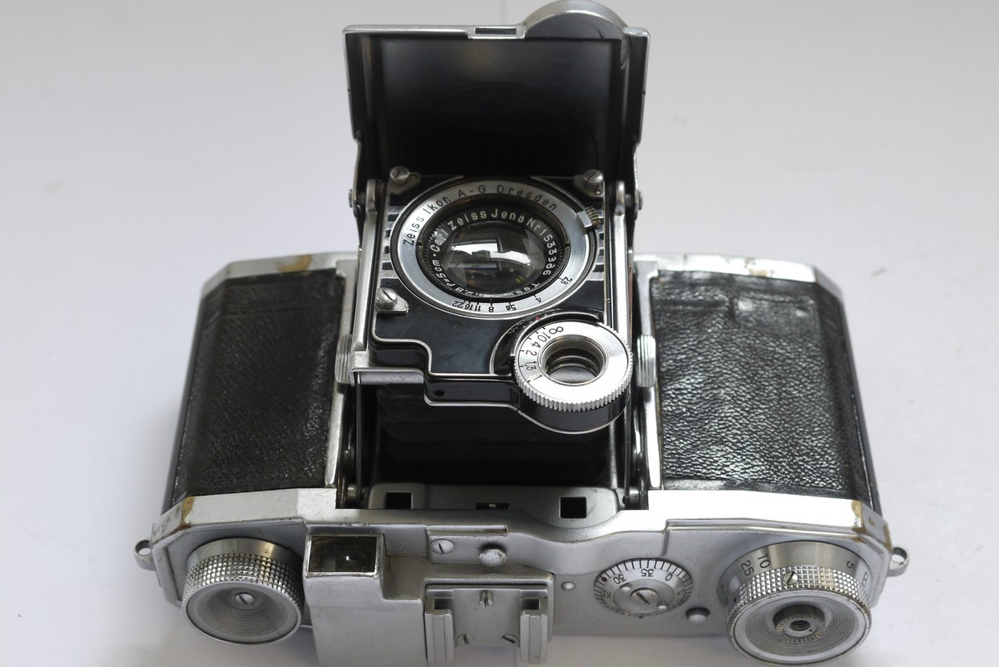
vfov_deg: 20.9
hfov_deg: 31.0
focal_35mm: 65
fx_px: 1804
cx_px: 497
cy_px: 344
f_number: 10
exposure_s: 1/20
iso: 400
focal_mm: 31
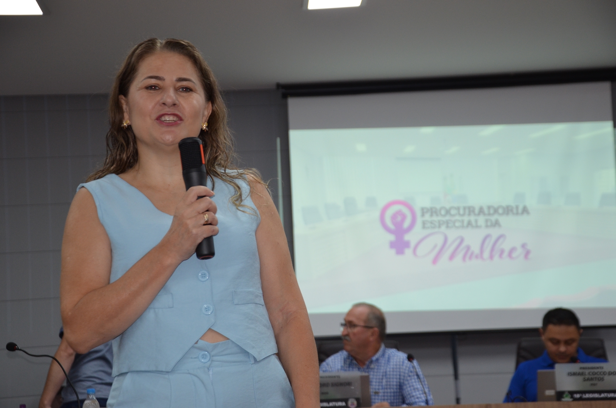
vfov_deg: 15.6
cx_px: 308
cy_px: 204
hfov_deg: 23.4
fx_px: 1486
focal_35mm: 87
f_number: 5
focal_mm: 58
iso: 640
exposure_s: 1/60
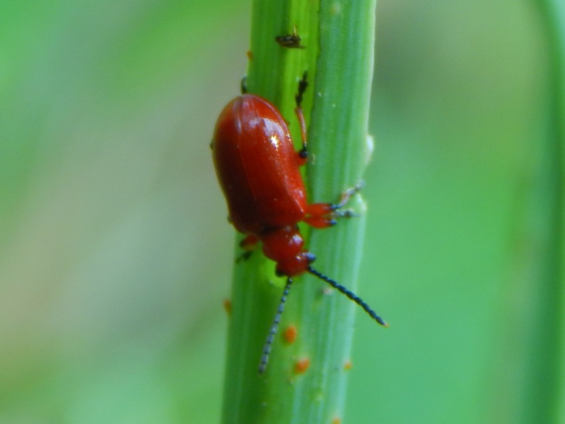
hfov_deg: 10.9
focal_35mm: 182
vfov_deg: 8.2
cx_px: 282
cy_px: 212
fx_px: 2971
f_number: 5.3
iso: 125
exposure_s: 1/40
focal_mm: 32.8
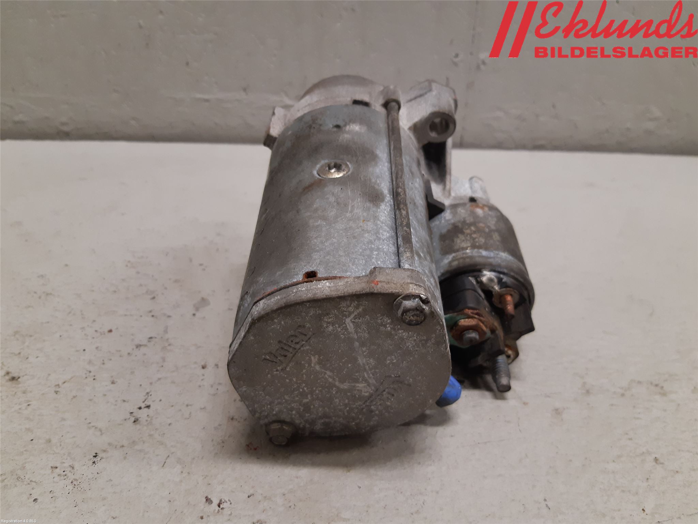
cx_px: 349
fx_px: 524
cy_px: 262
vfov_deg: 53.1
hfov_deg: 67.3
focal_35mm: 26
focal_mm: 3.93
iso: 160
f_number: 1.7
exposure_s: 1/50
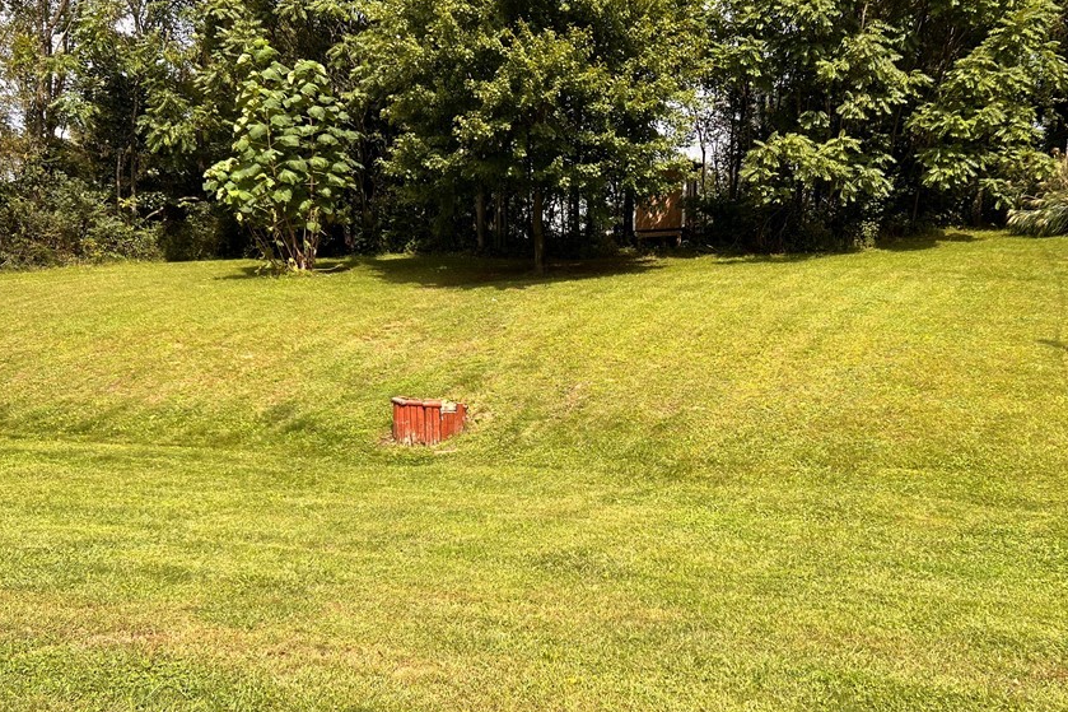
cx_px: 579
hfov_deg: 57.2
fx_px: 979
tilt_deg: -2.4
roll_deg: -1.1
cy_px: 419
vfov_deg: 39.8
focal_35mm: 33
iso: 50
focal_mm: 5.7
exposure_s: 1/1724
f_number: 1.5
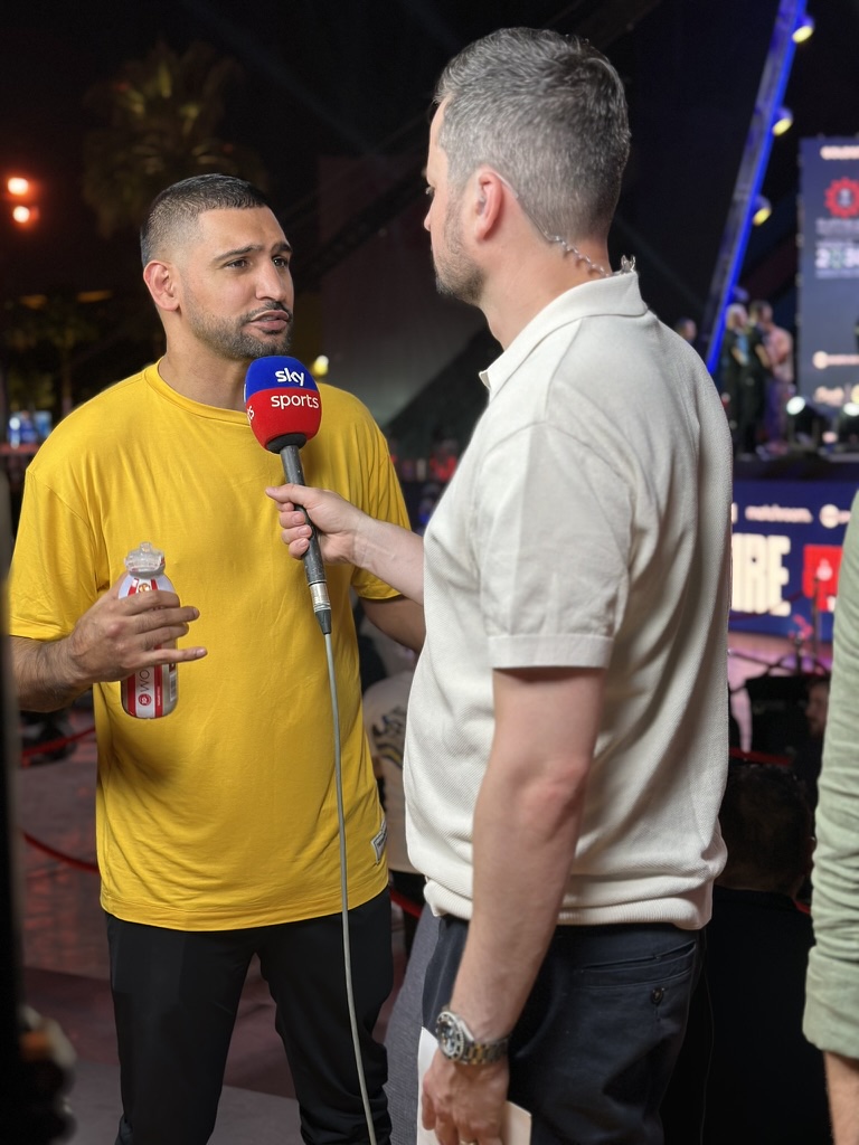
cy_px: 572
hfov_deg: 30.3
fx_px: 1588
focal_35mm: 48
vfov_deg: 39.7
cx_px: 430
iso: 64
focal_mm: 6.86
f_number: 1.78
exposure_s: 1/50
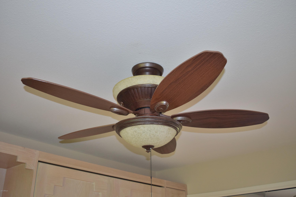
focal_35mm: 36
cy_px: 98
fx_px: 296
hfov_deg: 53.1
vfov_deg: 36.9
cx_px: 148
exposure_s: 1/80
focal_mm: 24
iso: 800
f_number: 4.5
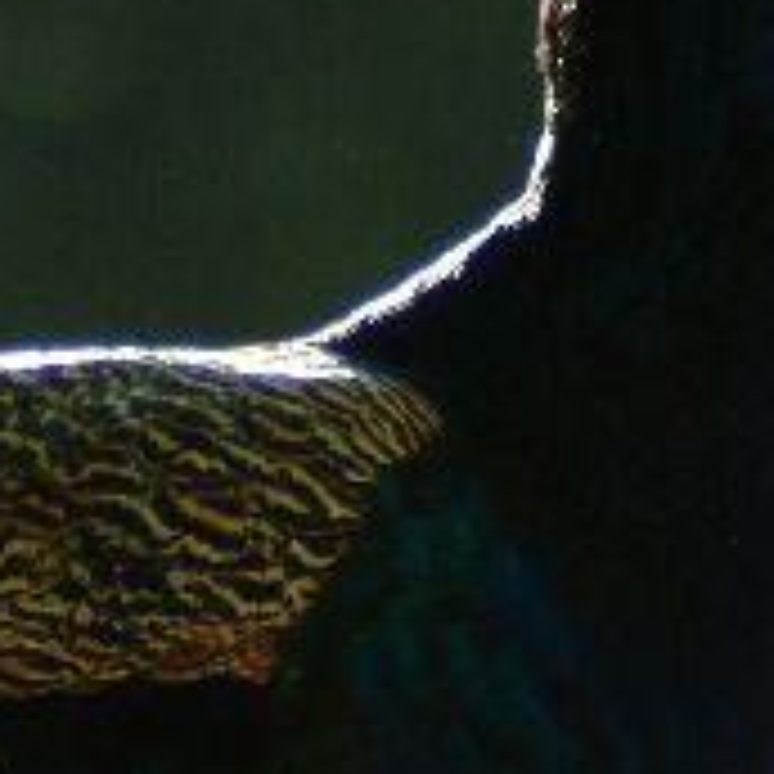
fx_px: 32355
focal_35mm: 1279
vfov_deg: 1.4
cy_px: 682
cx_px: -198
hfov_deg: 1.4
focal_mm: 168
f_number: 4.8
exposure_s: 1/350
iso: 400
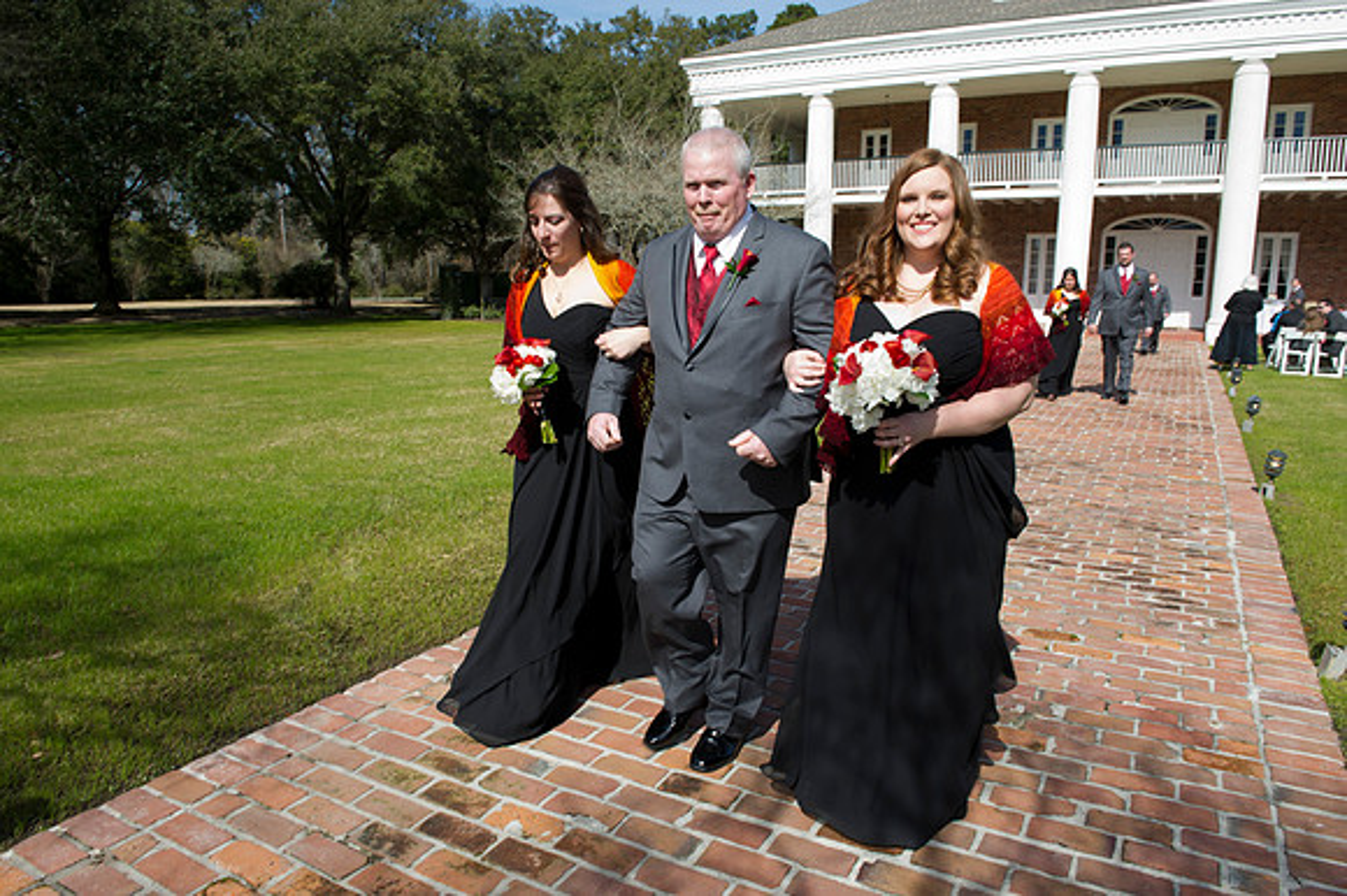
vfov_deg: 53.1
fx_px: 897
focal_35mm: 24
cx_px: 674
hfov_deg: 73.8
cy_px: 448
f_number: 11
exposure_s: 1/125
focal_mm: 24
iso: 100
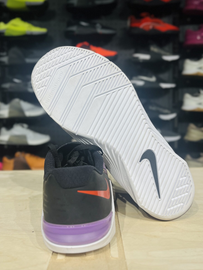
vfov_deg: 53.9
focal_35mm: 34
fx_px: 266
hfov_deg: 41.8
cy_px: 129
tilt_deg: -4.7
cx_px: 100
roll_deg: +1.4
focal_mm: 5.1
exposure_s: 1/782
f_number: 1.6
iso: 50
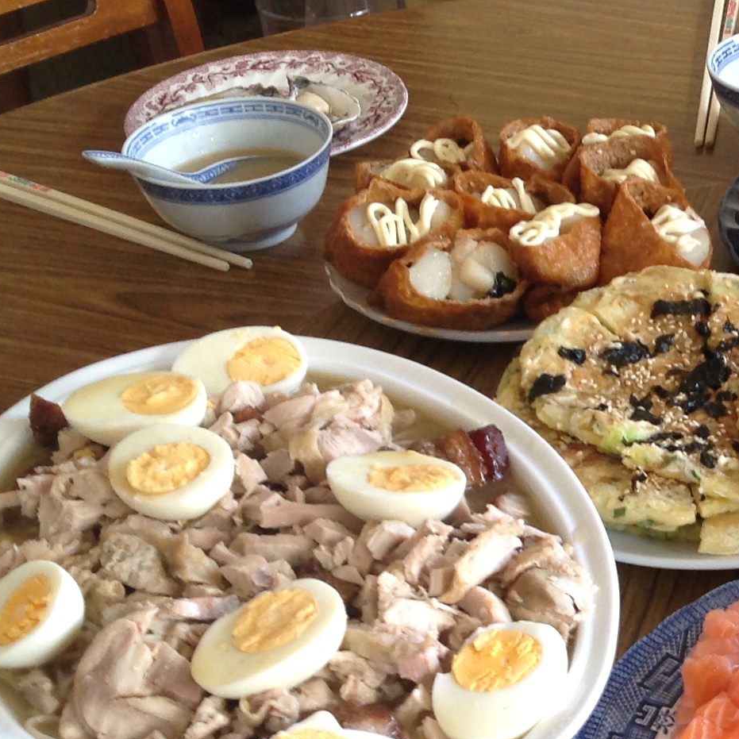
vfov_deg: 20.0
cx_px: 891
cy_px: 564
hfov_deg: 19.0
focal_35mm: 86
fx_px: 2077
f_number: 2.4
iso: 80
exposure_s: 1/15
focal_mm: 4.28
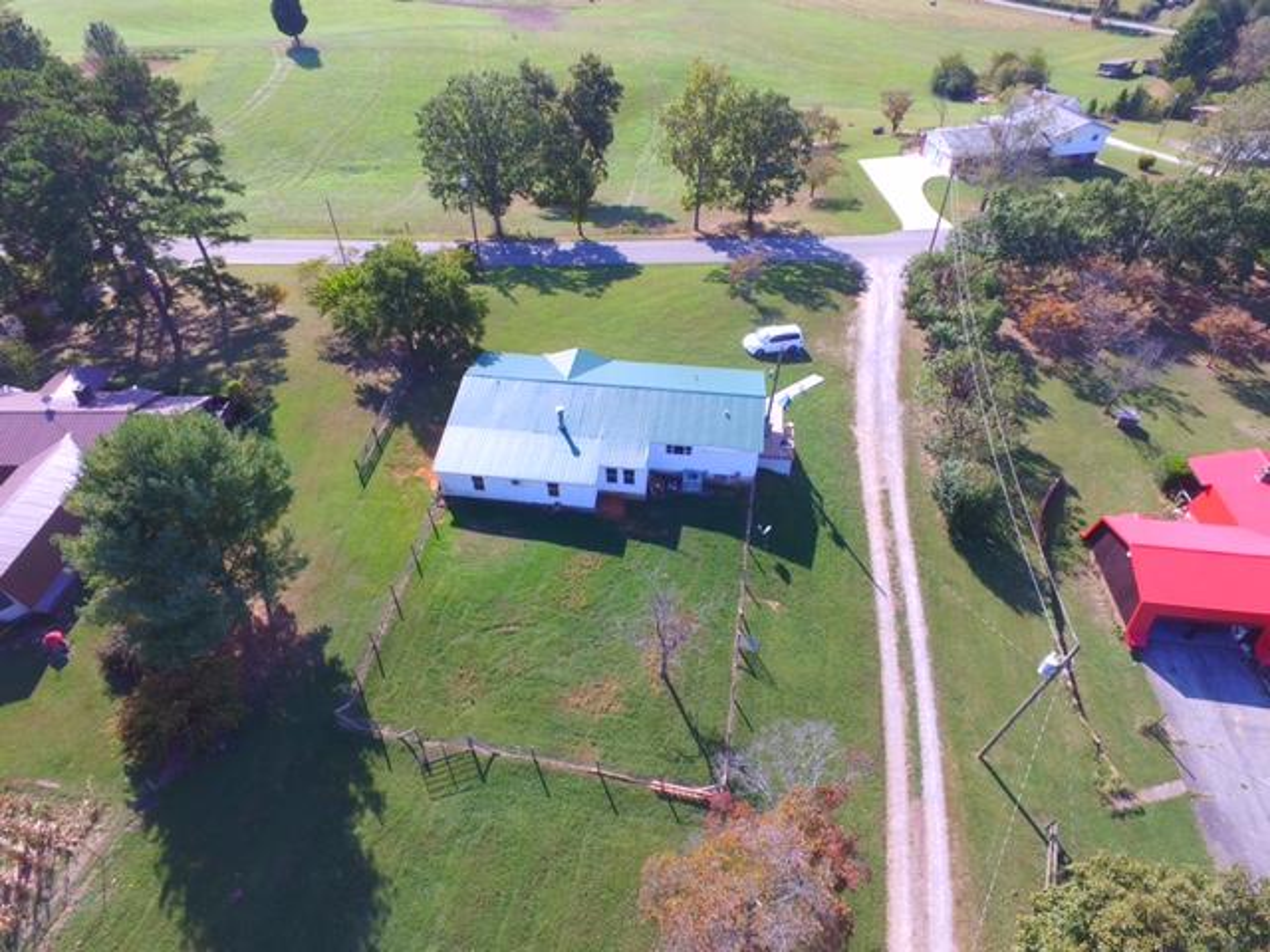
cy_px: 476
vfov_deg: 66.0
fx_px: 734
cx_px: 635
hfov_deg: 81.7
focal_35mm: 20
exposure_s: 1/358
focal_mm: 3.61
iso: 100
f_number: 2.8
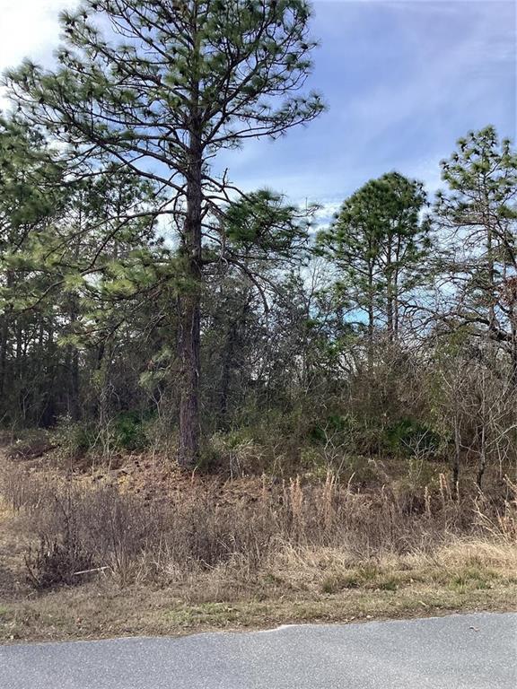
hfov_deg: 45.4
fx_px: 617
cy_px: 344
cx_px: 258
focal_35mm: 31
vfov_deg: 58.4
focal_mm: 3.3
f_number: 2.4
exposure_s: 1/679
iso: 25
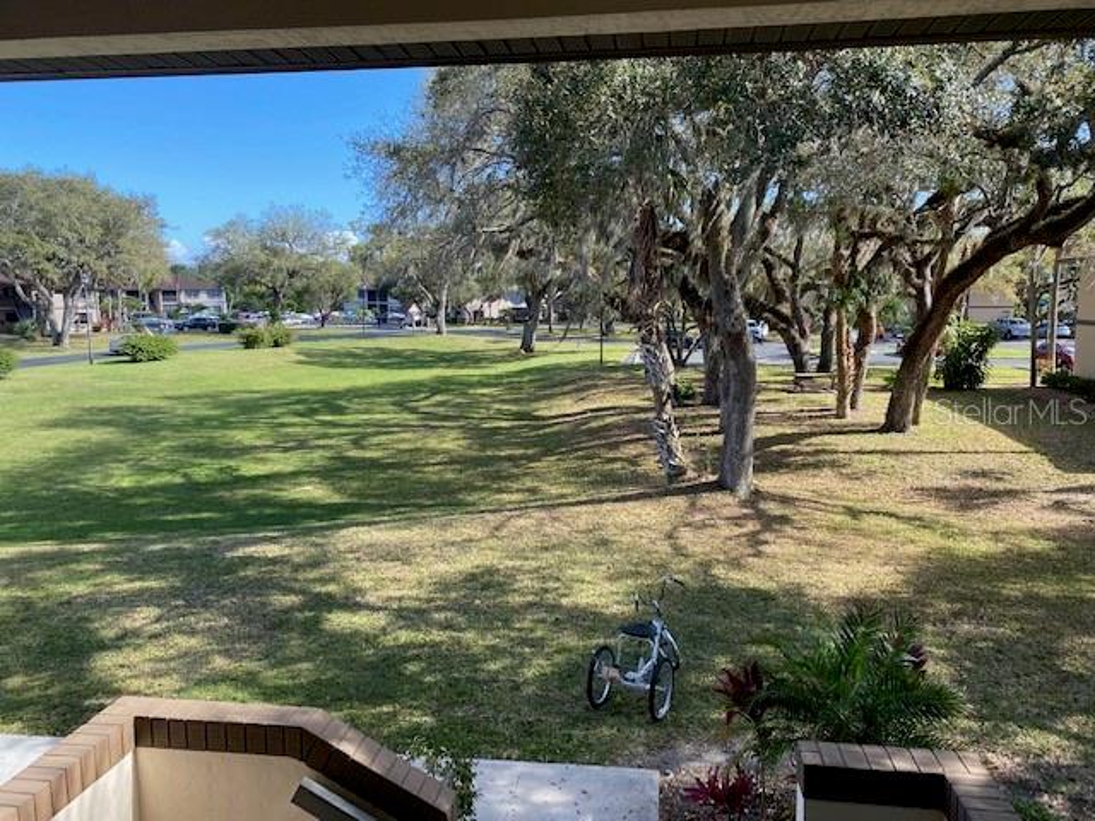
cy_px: 410
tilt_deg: -7.1
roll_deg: -0.1
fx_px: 822
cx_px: 548
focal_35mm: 26
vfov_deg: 53.1
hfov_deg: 67.3
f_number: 1.8
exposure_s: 1/607
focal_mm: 4.25
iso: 32
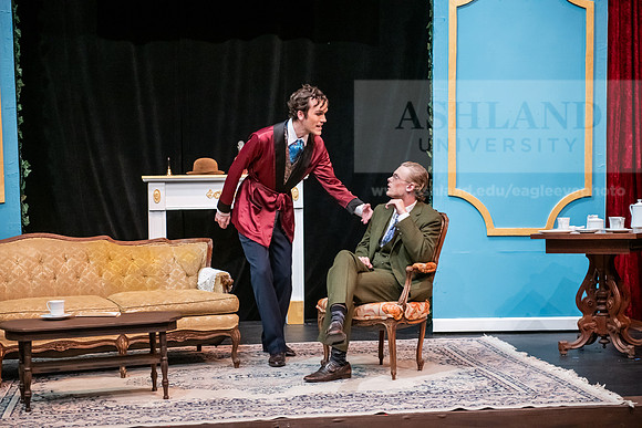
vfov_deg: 19.5
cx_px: 321
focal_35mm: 70
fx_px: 1249
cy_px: 214
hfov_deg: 28.8
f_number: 3.2
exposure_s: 1/200
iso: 3200
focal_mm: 70
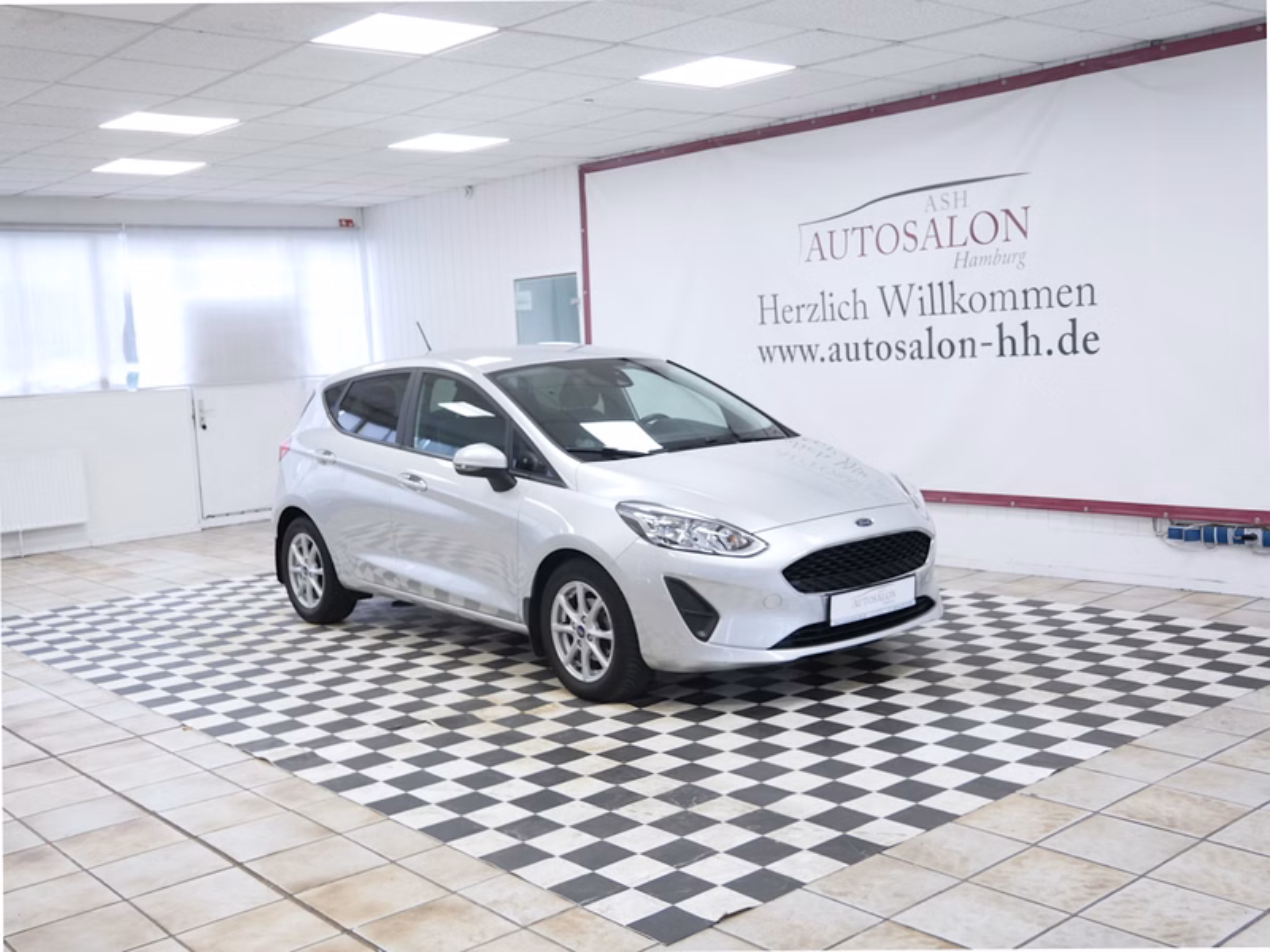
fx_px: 1321
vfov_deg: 39.7
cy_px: 476
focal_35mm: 36
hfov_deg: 51.4
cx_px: 635
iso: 800
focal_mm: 18
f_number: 3.9
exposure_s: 1/60
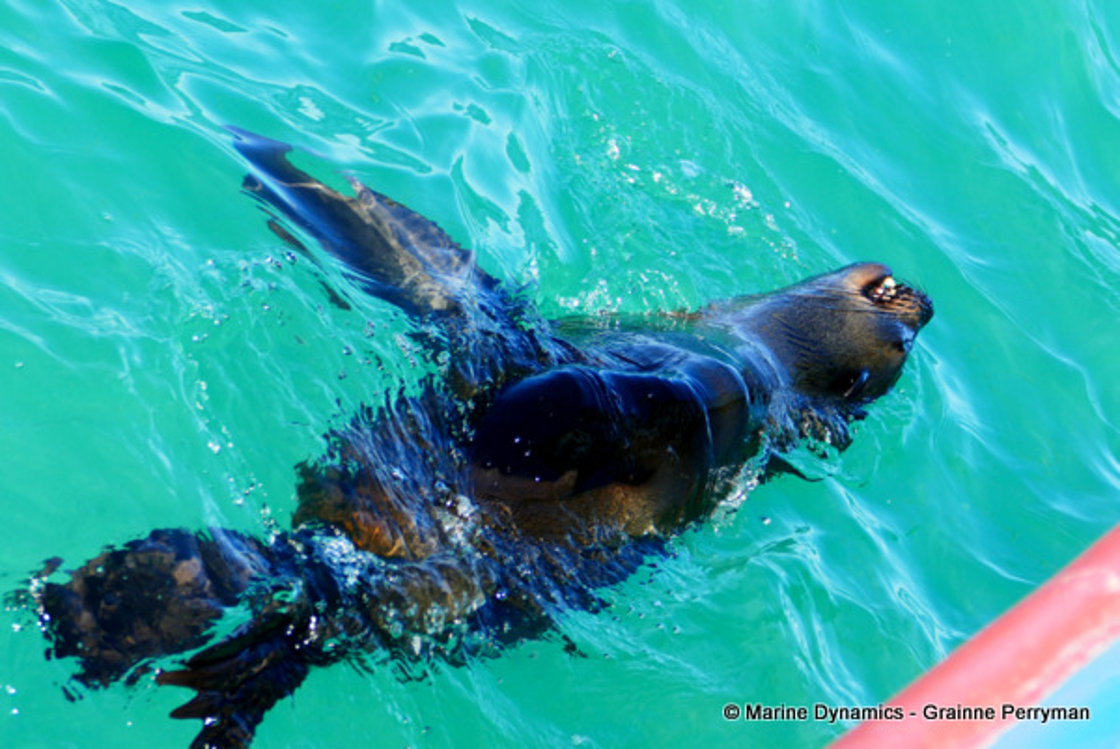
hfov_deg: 21.9
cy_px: 374
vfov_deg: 14.7
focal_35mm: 93
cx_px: 560
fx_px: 2895
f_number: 3.8
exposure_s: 1/320
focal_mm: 33.96
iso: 125
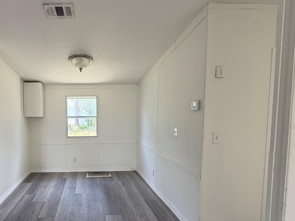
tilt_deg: -3.9
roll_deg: +0.9
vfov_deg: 63.1
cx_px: 91
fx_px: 179
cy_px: 127
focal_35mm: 21
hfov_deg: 75.7
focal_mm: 2.22
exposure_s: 1/121
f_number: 2.2
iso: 200
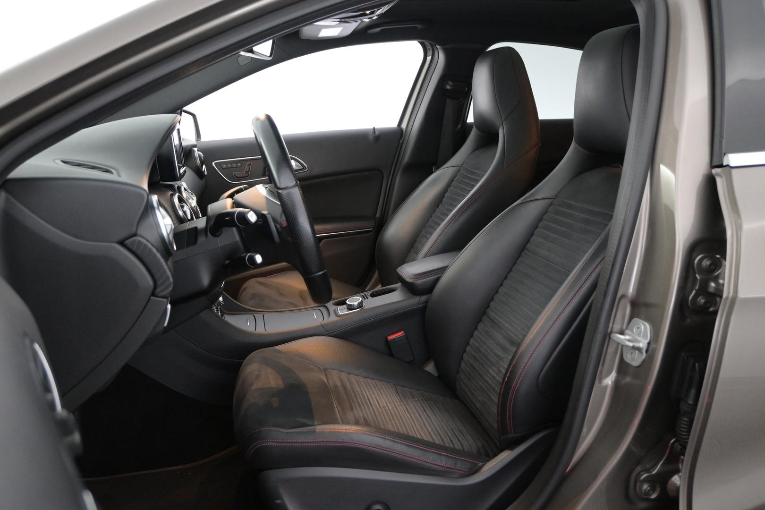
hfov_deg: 59.5
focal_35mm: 32
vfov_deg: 41.7
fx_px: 669
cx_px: 382
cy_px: 255
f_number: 4
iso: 2500
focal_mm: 21
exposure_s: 1/40
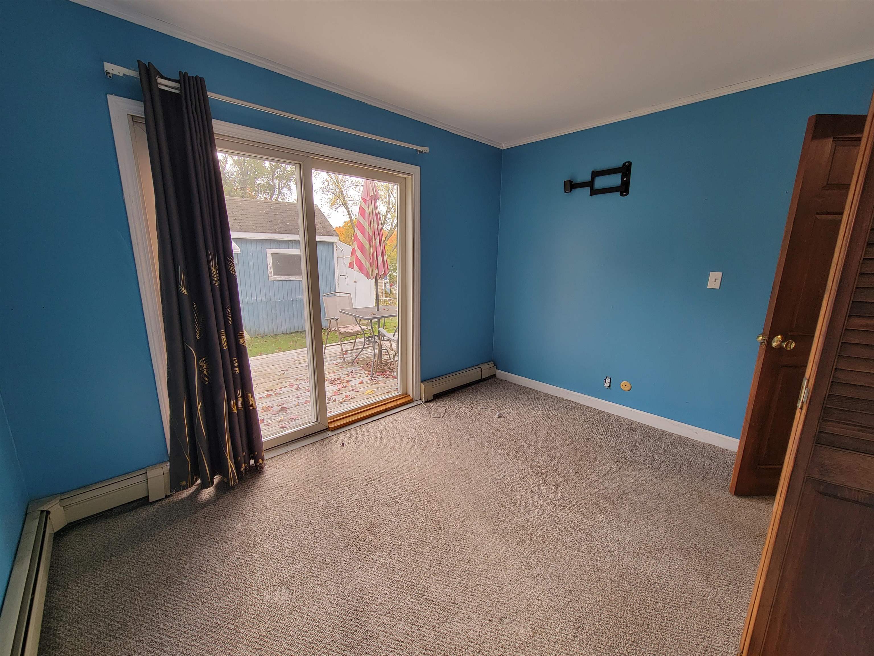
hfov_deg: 106.2
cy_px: 328
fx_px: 328
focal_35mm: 13
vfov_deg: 89.9
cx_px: 437
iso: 50
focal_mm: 2.2
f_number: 2.2
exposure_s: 1/60
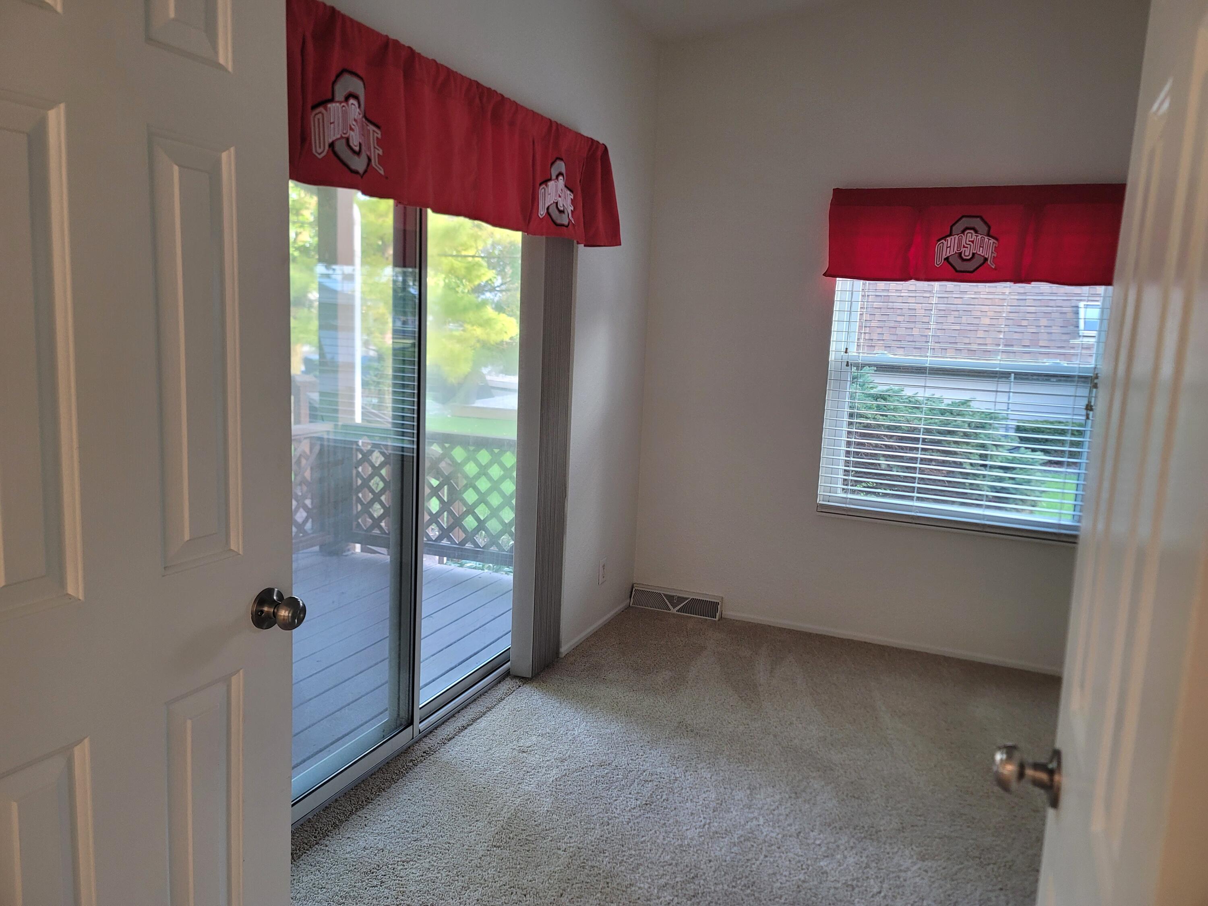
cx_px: 604
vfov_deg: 54.9
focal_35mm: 25
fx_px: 872
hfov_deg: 69.4
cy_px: 453
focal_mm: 7
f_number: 1.8
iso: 250
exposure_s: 1/120
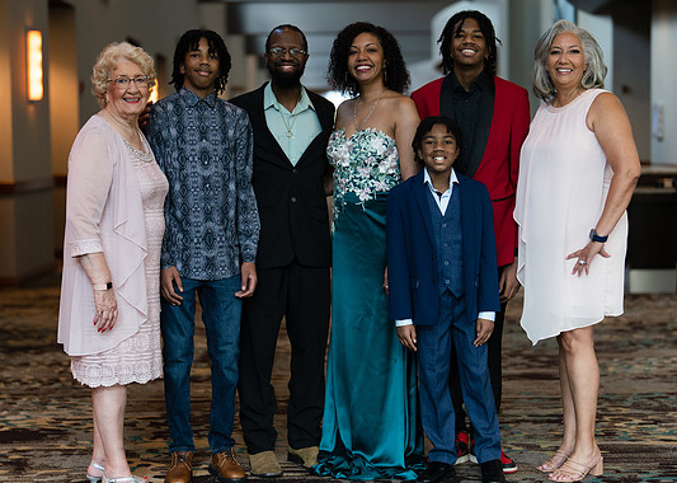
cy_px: 245
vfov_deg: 20.3
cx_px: 342
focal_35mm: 70
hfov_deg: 28.3
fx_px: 1345
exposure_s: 1/320
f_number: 1.2
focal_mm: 50
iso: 320
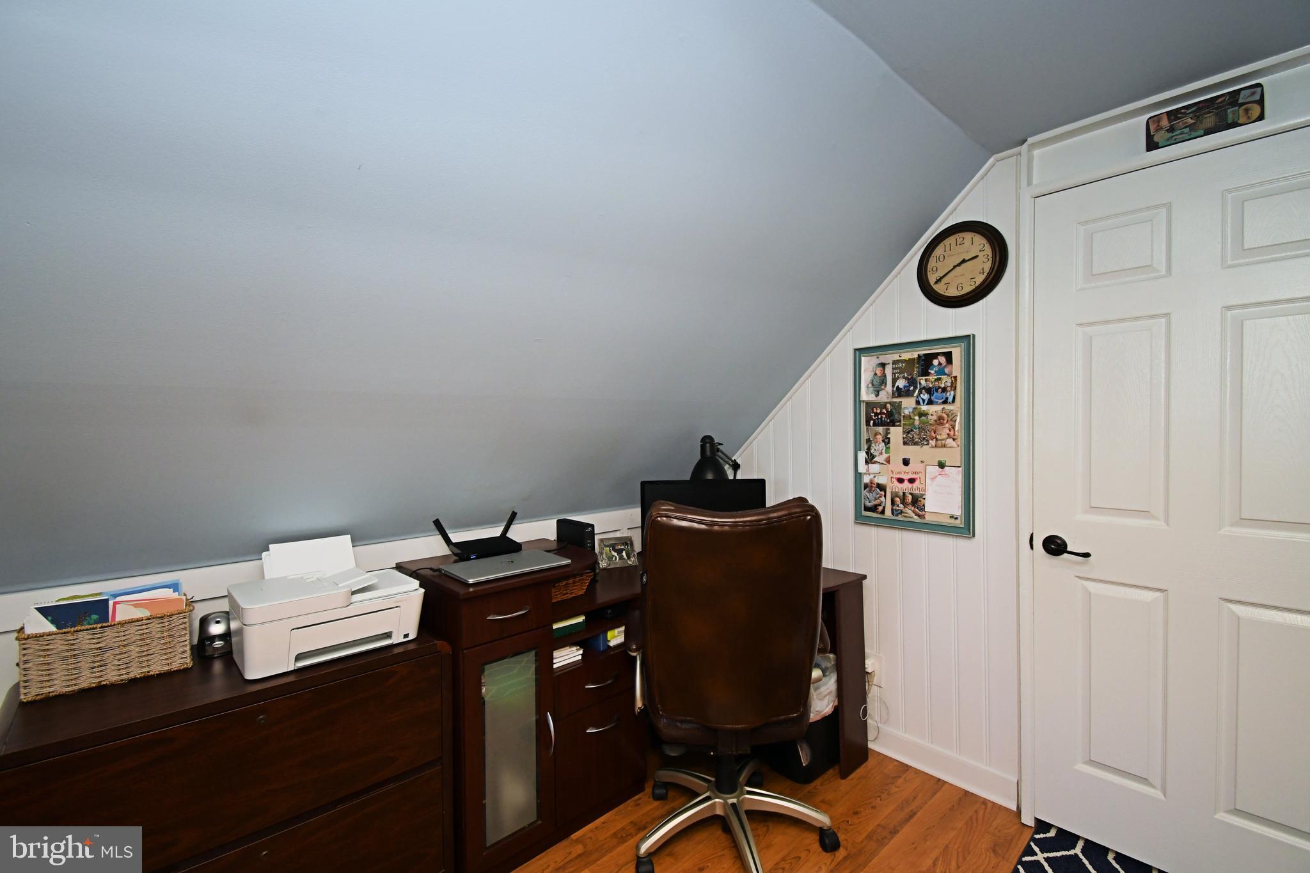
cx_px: 655
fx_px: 546
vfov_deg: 77.3
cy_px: 436
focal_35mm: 15
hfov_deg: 100.4
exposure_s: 1/125
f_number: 4.5
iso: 800
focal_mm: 10
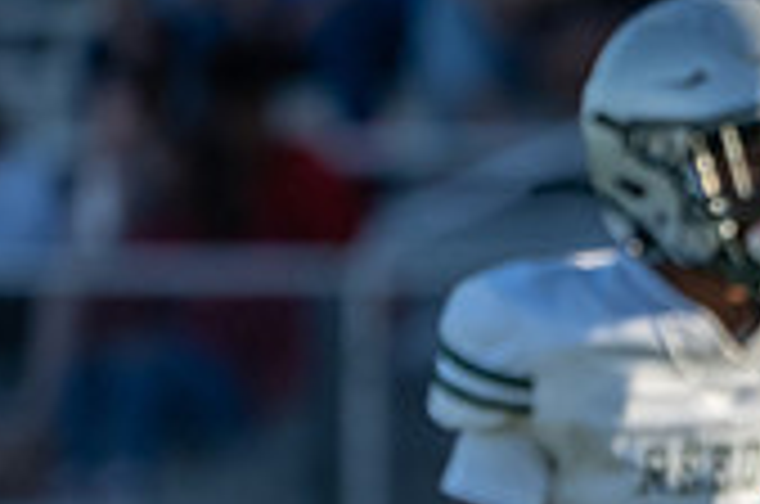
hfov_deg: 1.2
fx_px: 37106
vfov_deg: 0.8
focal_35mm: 1761
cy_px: 621
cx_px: 1074
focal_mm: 400
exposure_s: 1/1250
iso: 500
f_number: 5.6
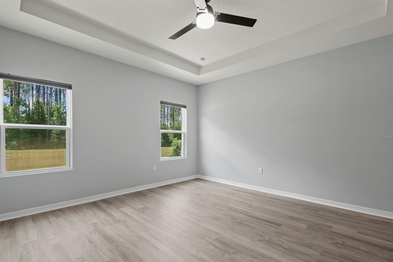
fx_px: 175
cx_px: 196
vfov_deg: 73.7
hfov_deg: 96.8
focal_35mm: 16
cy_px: 136
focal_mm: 10
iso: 200
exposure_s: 1/1.67
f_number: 8
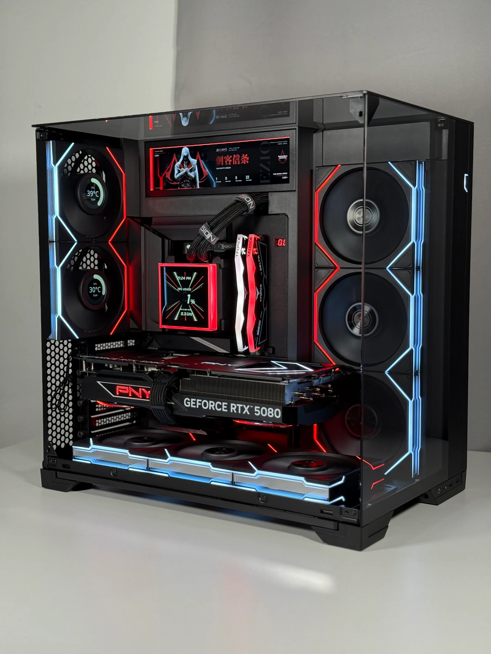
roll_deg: -0.5
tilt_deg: -3.3
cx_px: 246
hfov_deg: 30.3
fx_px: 908
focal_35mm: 48
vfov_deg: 39.7
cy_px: 327
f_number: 1.78
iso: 200
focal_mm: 6.76
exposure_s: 1/60
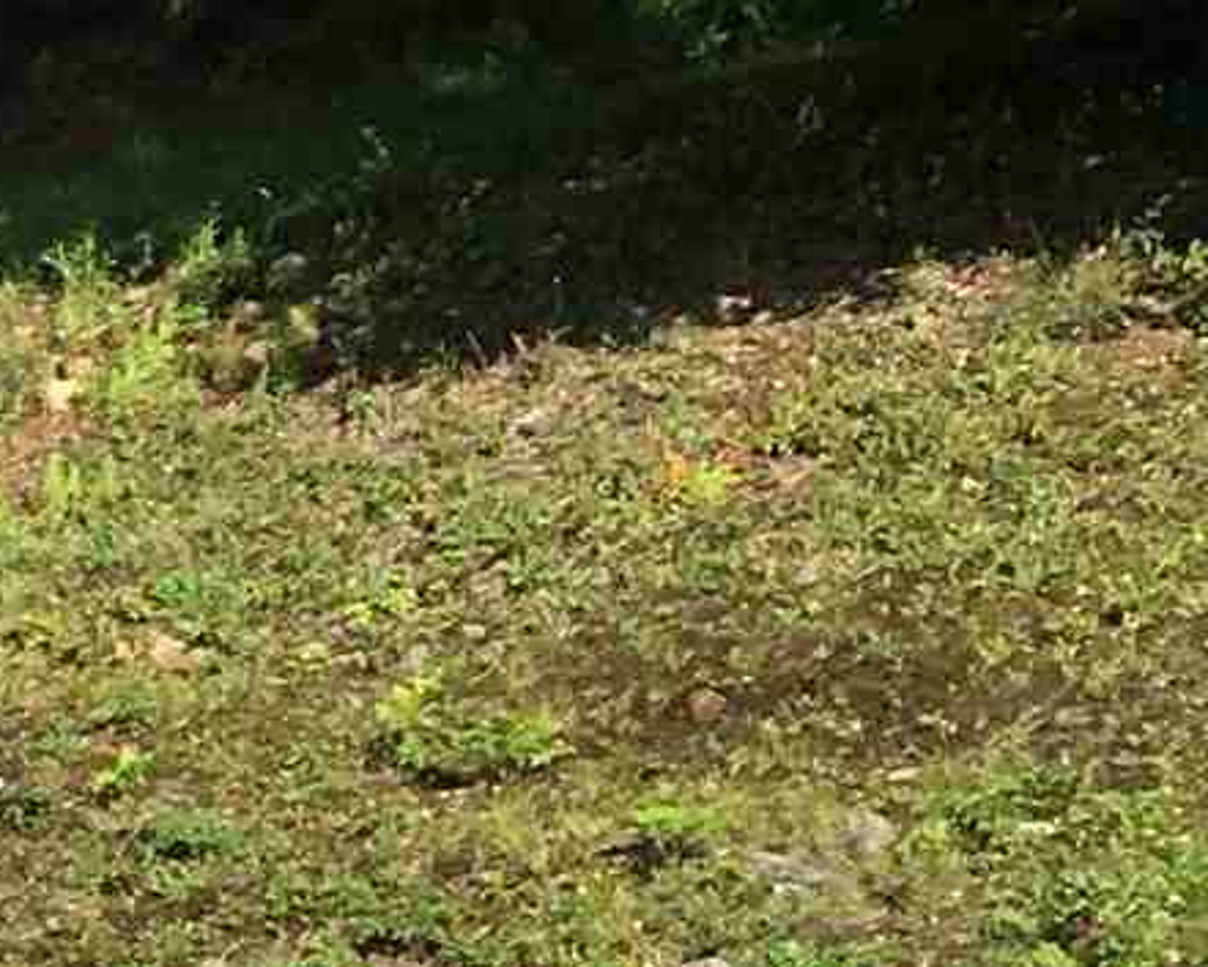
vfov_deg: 7.7
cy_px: 1619
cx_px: -2517
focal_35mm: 197
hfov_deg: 8.2
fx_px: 7045
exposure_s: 1/1399
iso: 25
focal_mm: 4.15
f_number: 2.2
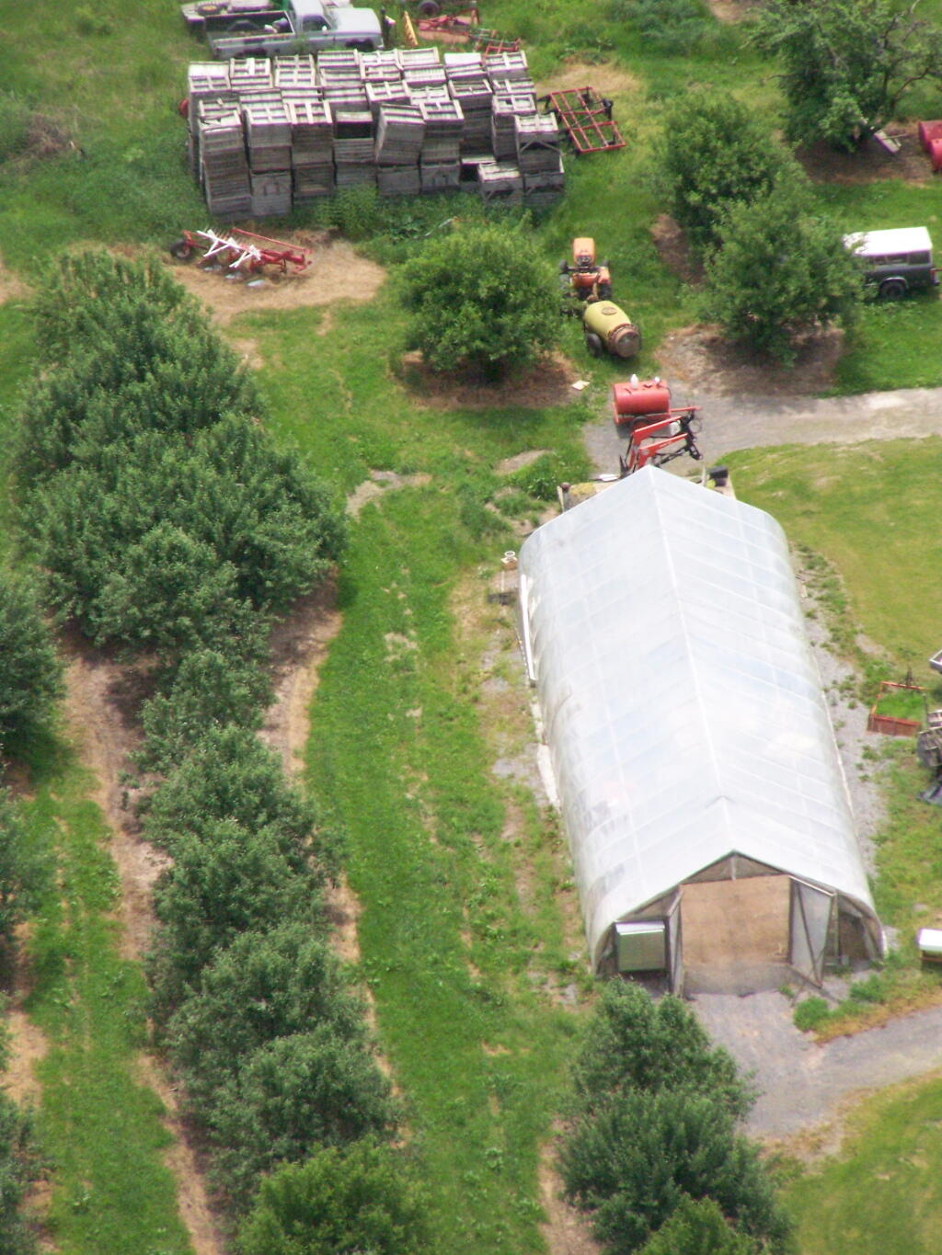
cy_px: 628
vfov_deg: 5.2
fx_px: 13786
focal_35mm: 380
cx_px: 471
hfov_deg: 3.9
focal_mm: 63
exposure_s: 1/1250
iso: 400
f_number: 7.1
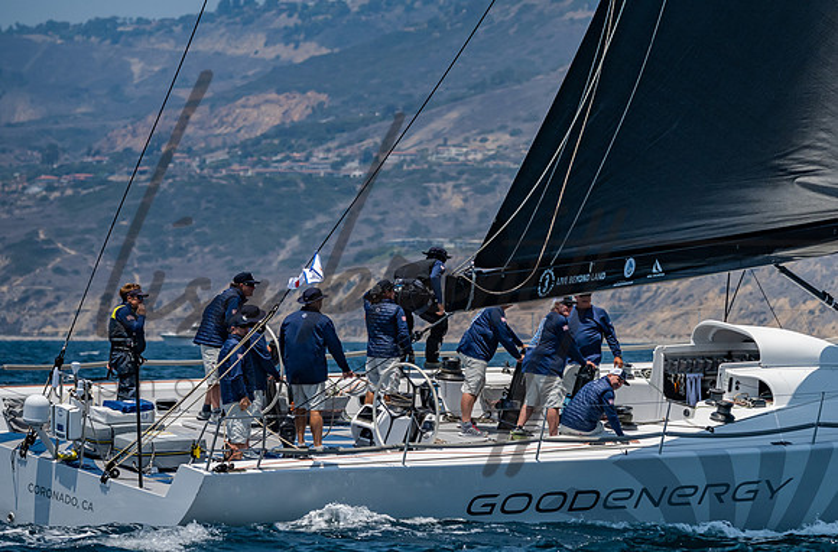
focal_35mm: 374
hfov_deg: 5.5
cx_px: 677
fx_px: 8662
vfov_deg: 3.6
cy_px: 85
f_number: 5.6
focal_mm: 220
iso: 320
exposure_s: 1/3200
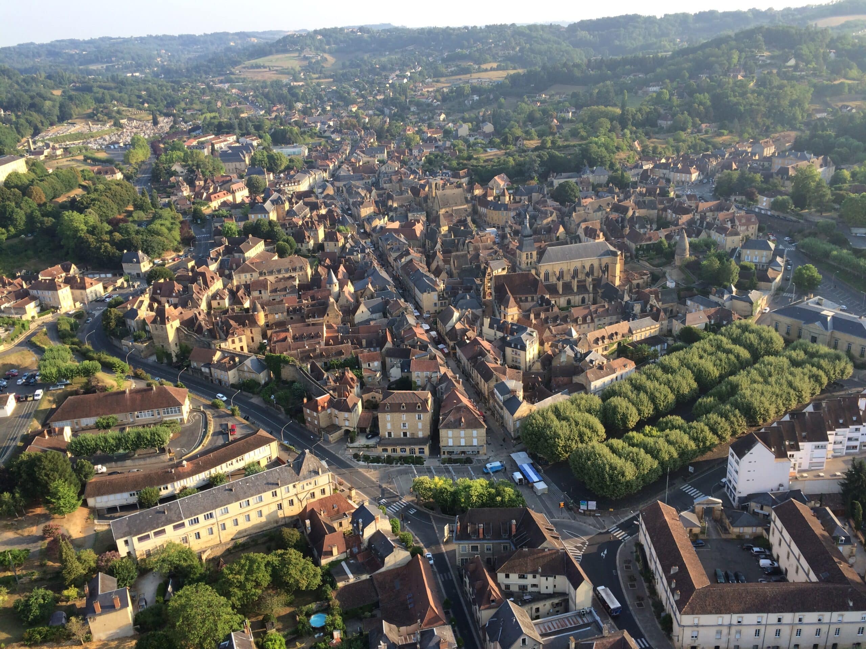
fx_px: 726
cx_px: 433
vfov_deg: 48.2
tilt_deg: -21.3
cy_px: 324
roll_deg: +2.3
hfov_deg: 61.7
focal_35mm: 29
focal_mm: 4.15
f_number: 2.2
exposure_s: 1/423
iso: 32
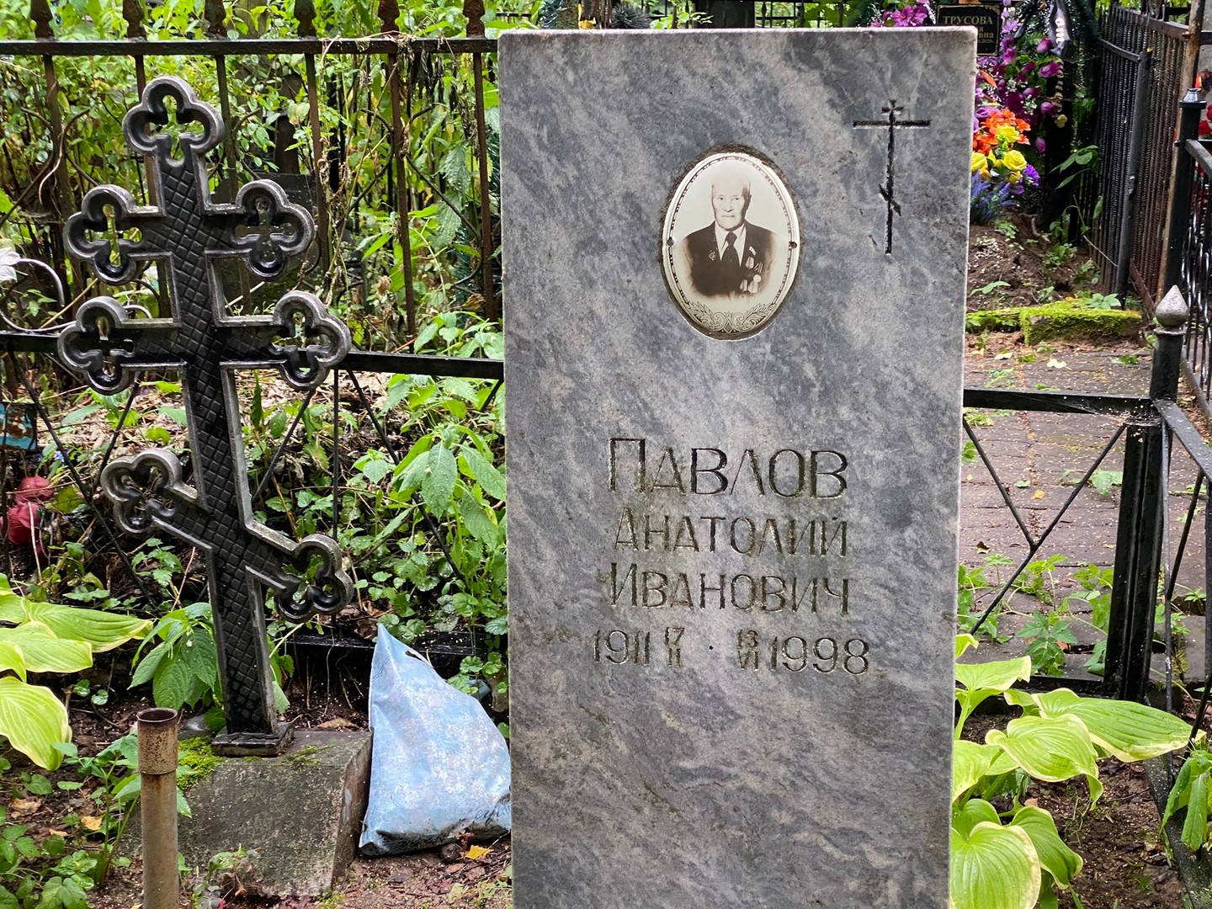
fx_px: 1821
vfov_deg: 28.0
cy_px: 454
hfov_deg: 36.8
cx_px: 606
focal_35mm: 52
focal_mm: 6
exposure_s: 1/80
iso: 160
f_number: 2
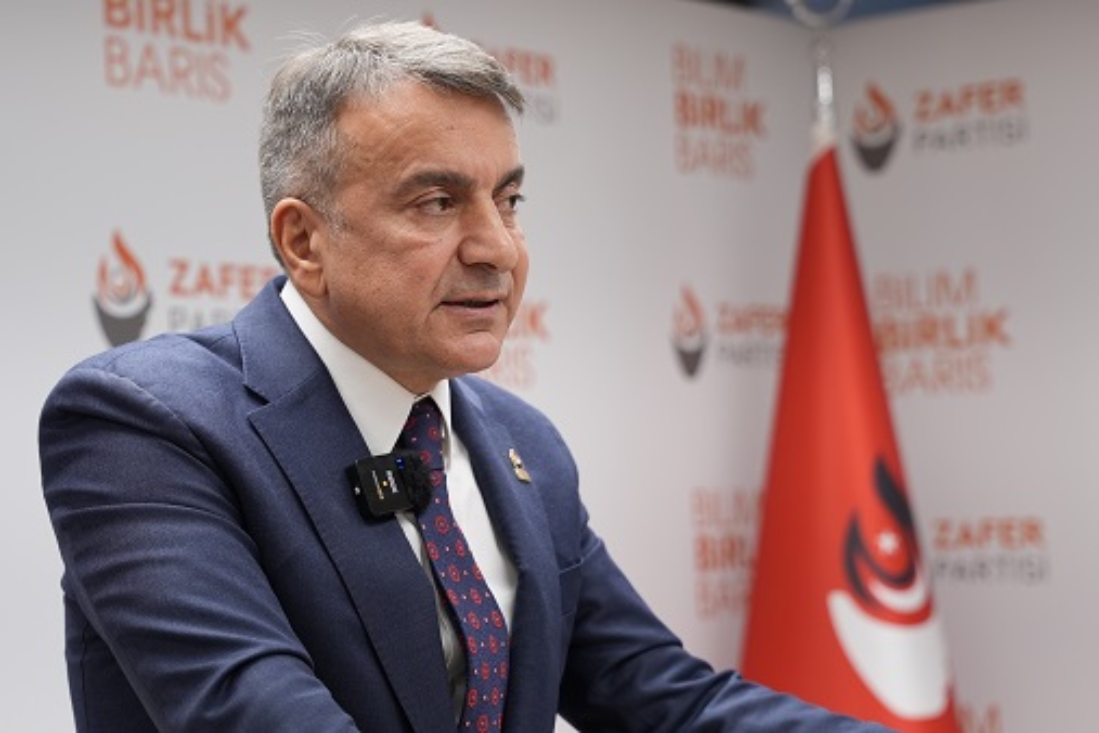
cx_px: 550
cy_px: 366
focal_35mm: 86
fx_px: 2625
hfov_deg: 23.6
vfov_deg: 15.9
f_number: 2.8
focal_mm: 57.5
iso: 320
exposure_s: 1/125
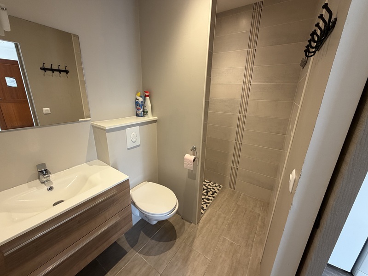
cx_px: 184
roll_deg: -0.8
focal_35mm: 14
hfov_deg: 102.1
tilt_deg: -16.3
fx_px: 149
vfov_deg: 85.7
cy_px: 138
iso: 200
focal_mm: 2.22
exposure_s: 1/50
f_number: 2.2
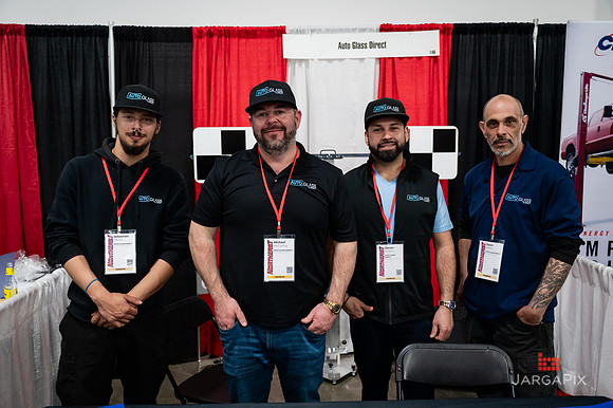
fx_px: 535
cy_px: 204
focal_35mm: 31
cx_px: 306
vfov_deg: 41.7
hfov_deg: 59.6
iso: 2500
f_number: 3.2
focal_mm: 31
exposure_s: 1/200
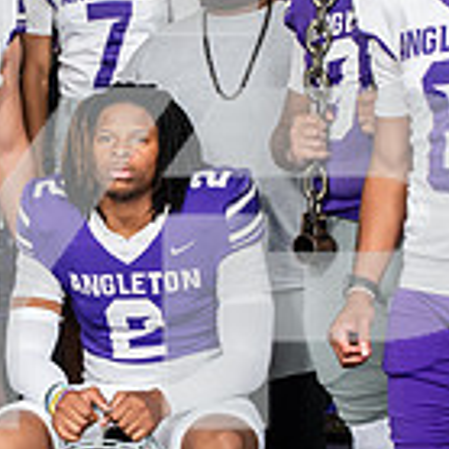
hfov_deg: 14.3
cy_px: 260
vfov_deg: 14.4
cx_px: 100
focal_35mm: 121
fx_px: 1776
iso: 800
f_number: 7.1
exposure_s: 1/250
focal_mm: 34
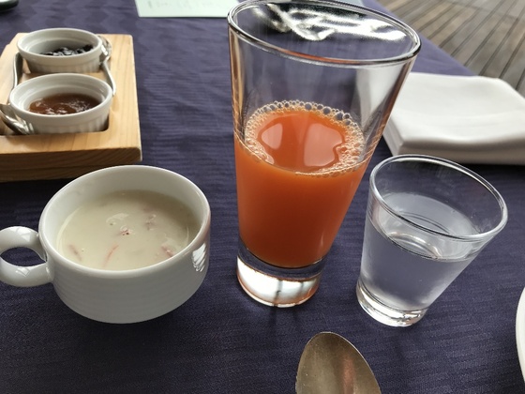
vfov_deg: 49.7
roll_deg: -6.3
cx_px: 262
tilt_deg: -38.3
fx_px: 425
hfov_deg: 63.4
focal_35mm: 28
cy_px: 197
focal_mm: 3.99
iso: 20
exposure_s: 1/157
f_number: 1.8
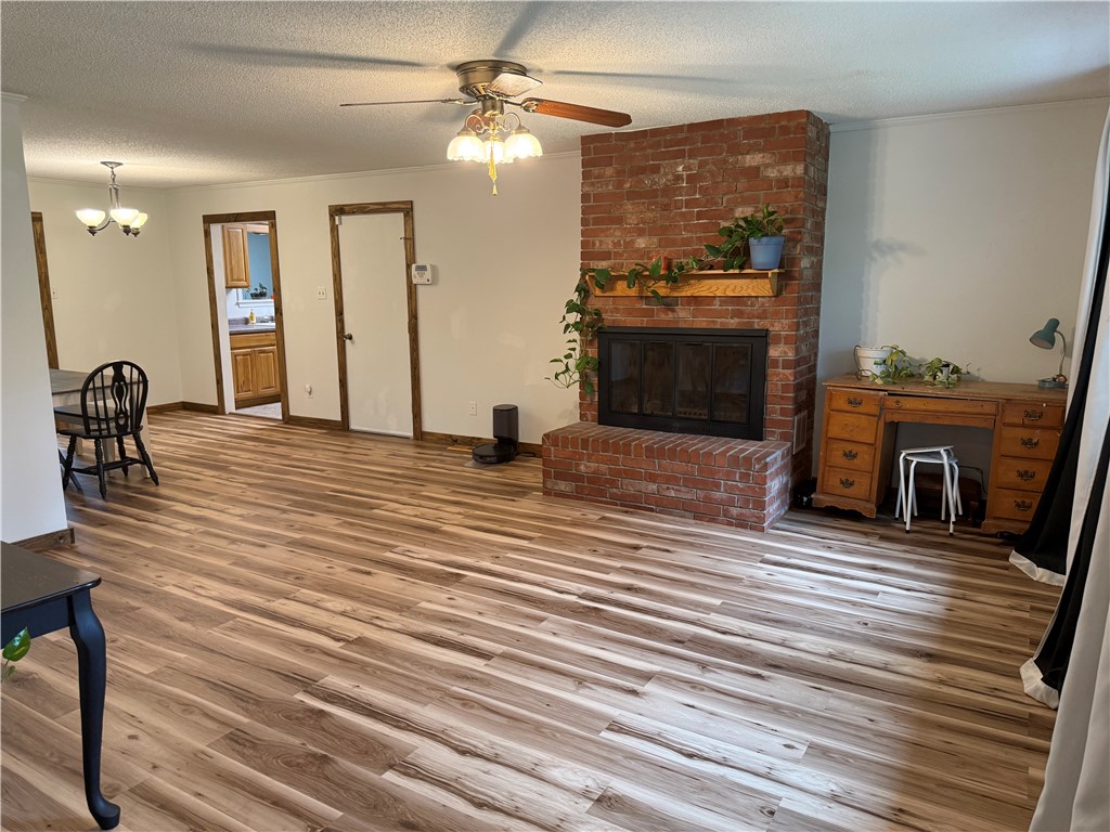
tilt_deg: -9.5
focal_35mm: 24
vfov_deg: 56.8
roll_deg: +1.0
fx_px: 770
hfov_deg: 71.6
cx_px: 555
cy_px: 416
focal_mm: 6.76
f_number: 1.78
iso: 250
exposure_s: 1/60
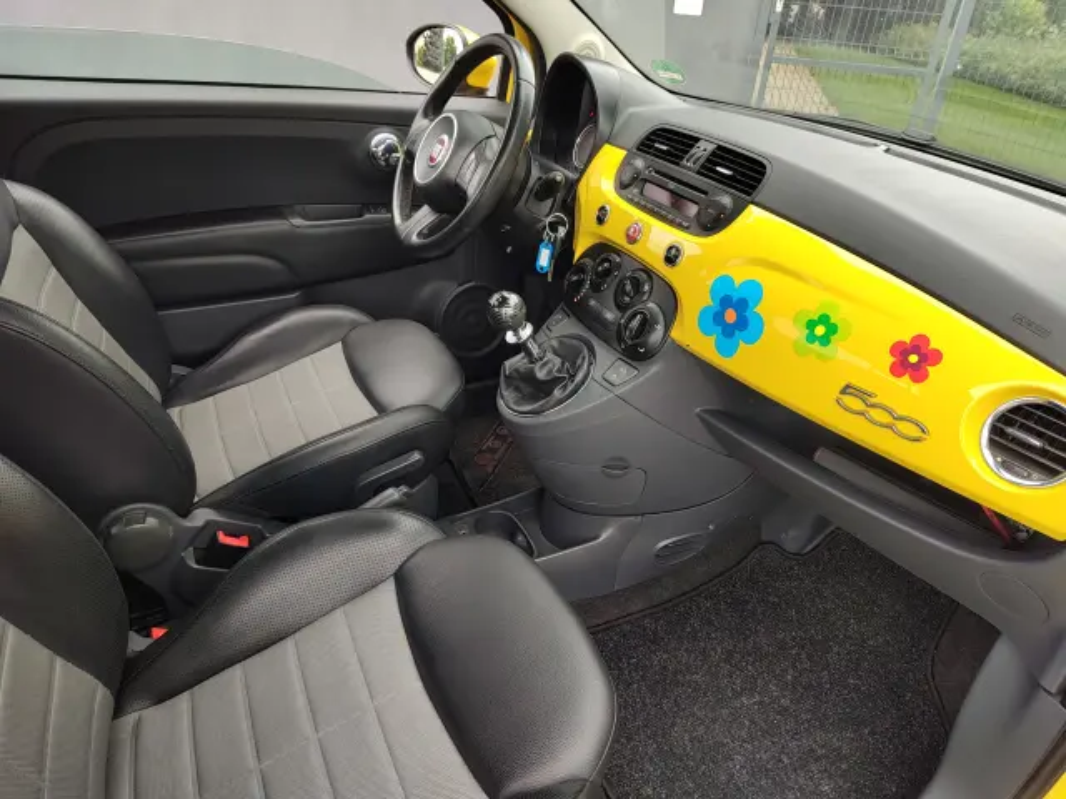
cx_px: 533
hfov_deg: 73.9
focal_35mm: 23
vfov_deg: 58.9
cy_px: 400
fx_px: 708
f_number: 1.8
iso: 100
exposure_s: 1/136
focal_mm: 5.56
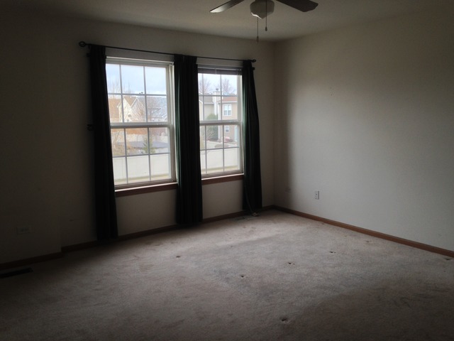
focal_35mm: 33
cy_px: 170
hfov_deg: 55.4
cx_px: 227
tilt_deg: -9.7
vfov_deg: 42.9
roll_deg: -0.1
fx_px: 433
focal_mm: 4.12
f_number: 2.4
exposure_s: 1/40
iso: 50
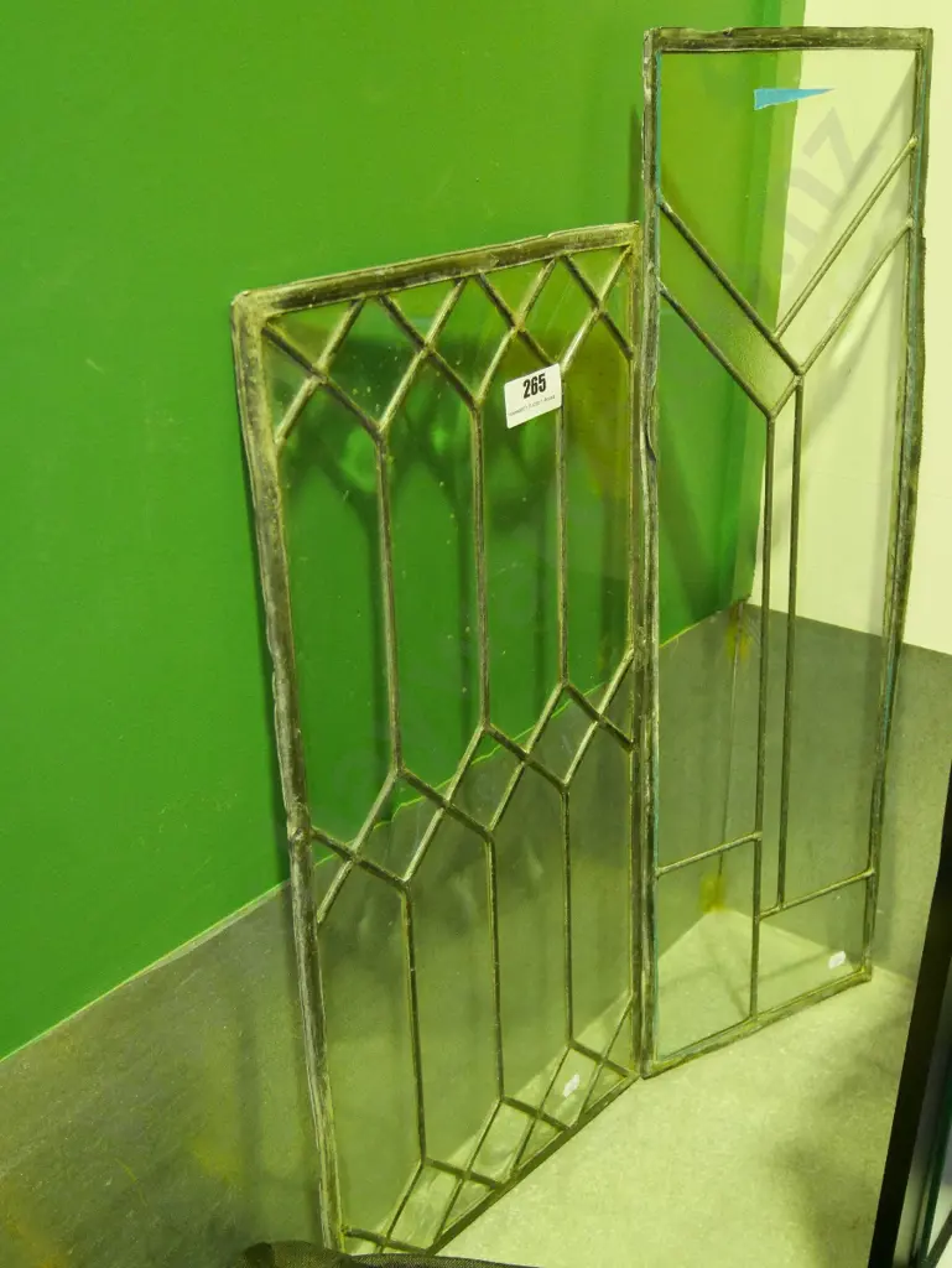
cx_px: 476
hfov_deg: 37.8
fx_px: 1392
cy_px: 634
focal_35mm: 38
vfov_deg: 49.0
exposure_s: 1/60
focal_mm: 19
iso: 3200
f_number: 4.3
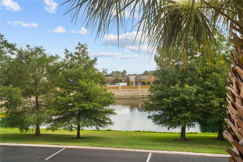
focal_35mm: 35
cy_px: 81
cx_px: 122
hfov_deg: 54.4
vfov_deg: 37.8
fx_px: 236
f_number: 8
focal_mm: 35
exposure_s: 1/125
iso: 100
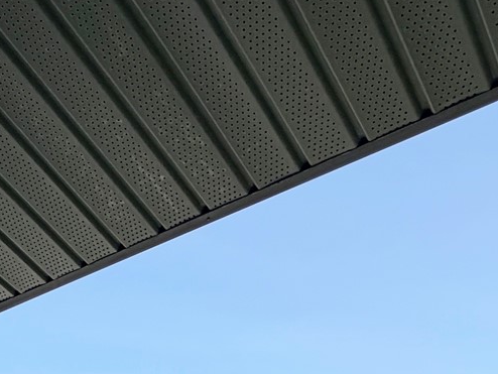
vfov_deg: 19.6
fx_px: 835
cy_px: 649
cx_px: 13
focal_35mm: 58
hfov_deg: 31.0
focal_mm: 2.22
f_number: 2.2
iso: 25
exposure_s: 1/770
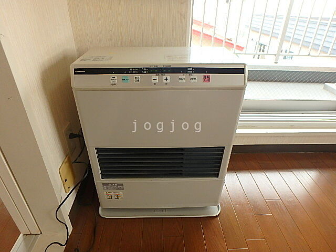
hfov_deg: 79.0
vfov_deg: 63.4
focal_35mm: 21
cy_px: 126
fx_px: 204
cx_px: 168
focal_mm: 3.7
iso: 200
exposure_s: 1/30
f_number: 3.5
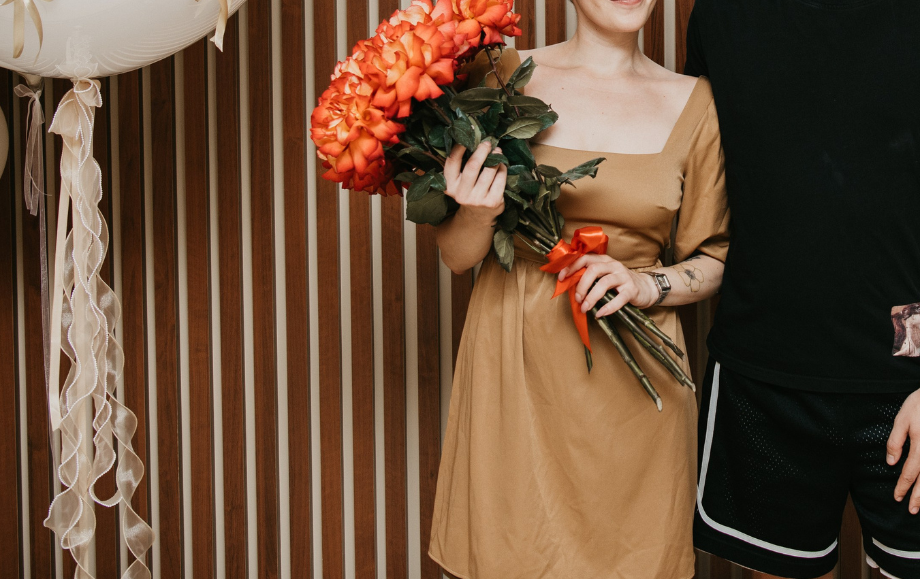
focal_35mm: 67
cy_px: -23
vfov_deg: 18.9
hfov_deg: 30.0
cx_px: 710
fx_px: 1684
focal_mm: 31
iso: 160
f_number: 3.5
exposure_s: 1/160
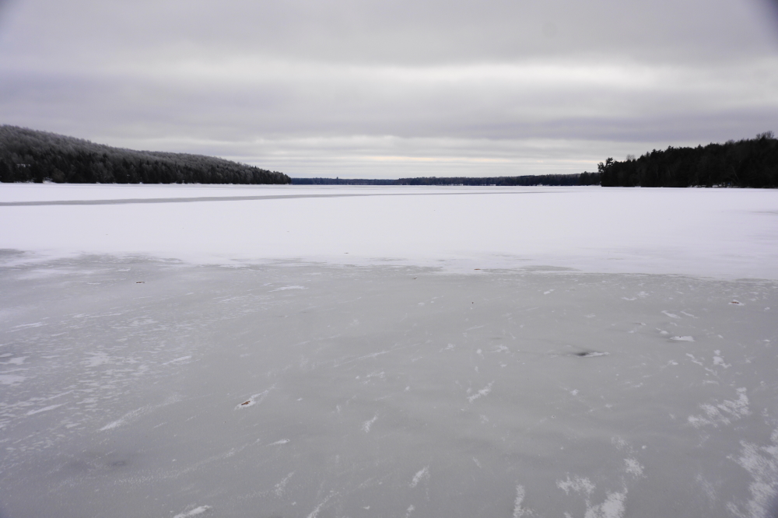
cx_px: 389
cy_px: 259
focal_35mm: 42
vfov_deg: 31.9
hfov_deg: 46.4
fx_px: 907
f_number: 8
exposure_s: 1/80
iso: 100
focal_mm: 28
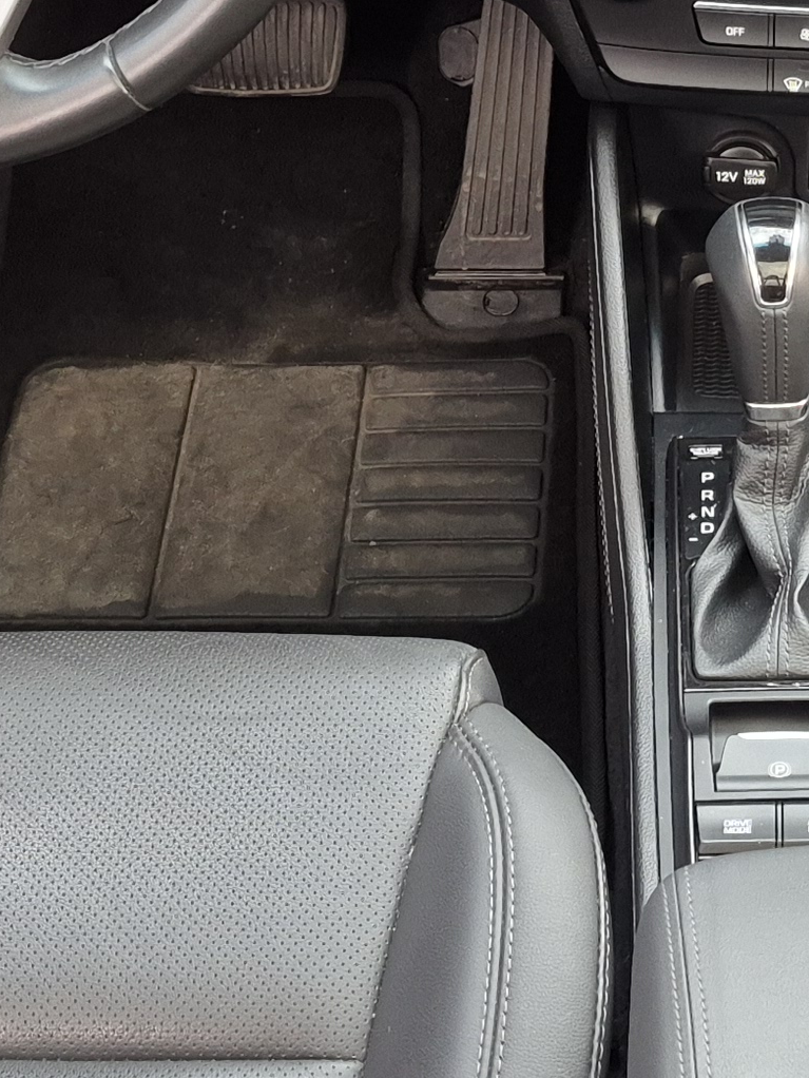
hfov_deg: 16.2
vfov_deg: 21.6
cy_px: 315
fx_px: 2803
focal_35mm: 90
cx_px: 766
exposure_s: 1/180
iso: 160
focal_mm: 5.4
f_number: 1.8
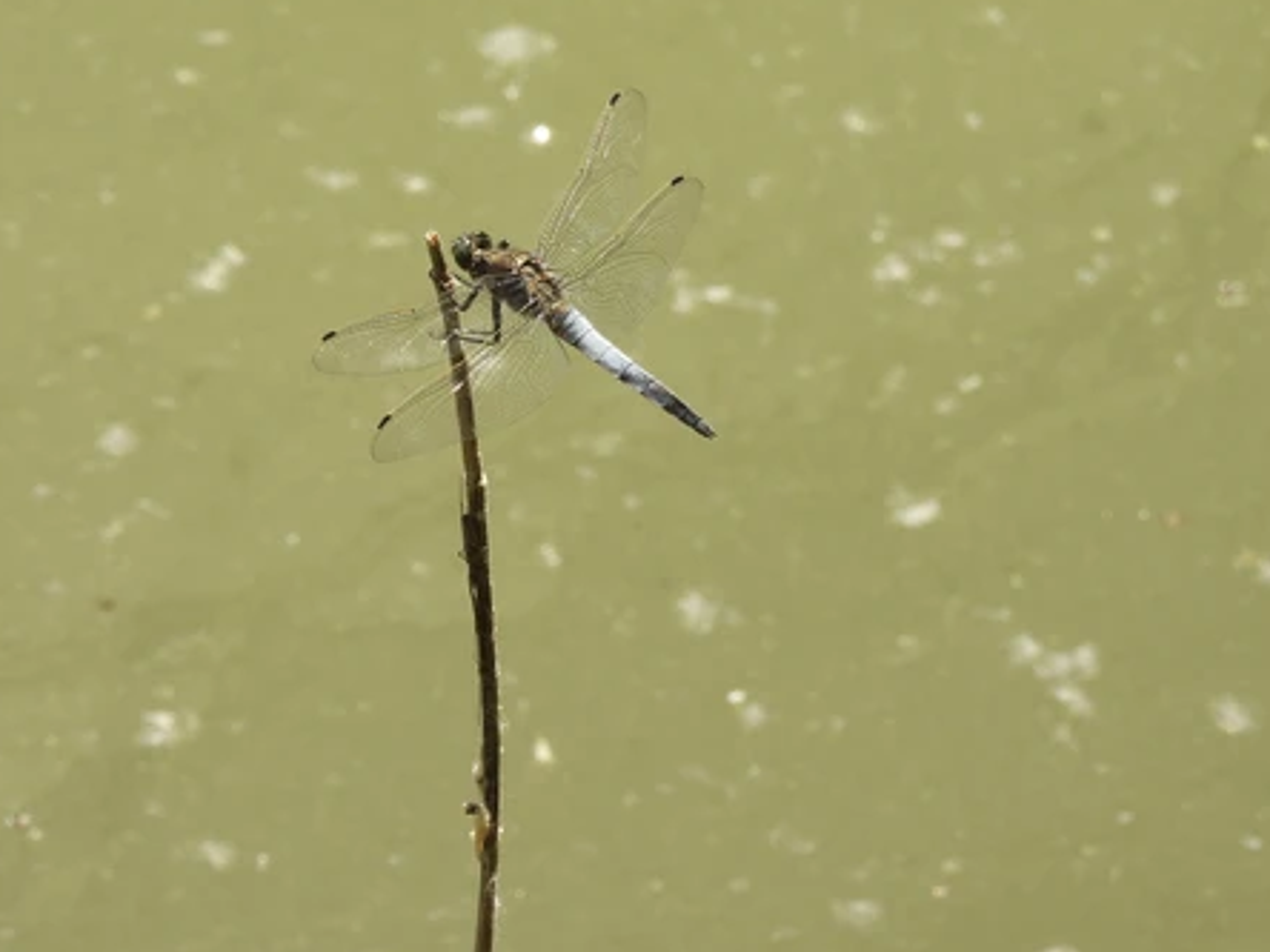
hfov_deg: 3.4
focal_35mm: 577
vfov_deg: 2.6
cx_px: 506
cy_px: 395
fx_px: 21169
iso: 100
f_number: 6.3
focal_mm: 71.4
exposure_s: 1/250
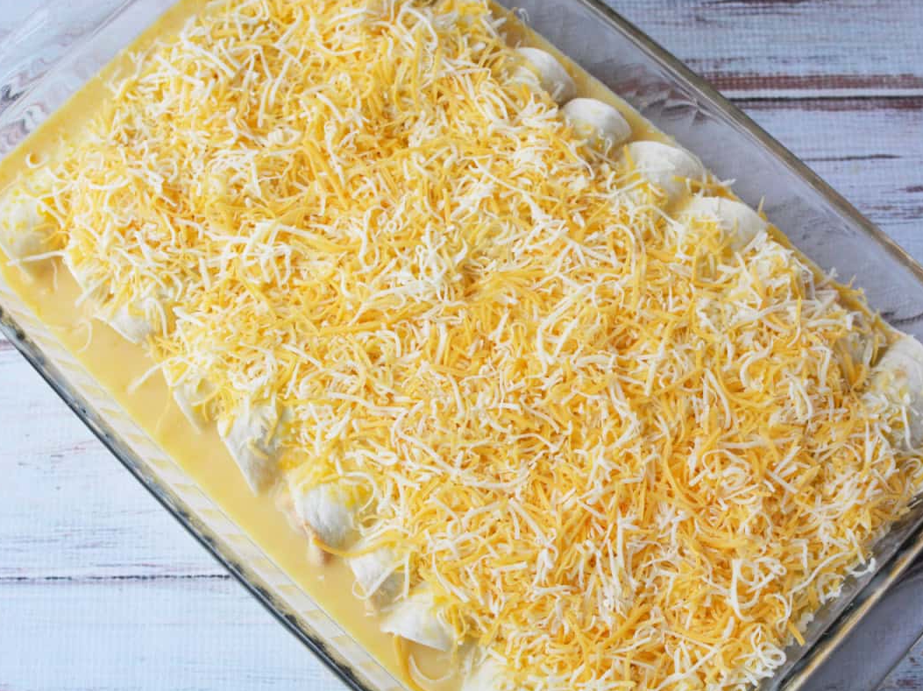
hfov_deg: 33.5
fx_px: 1534
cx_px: 486
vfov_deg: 25.4
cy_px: 343
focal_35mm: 58
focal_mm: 35
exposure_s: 1/125
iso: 360
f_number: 5.6
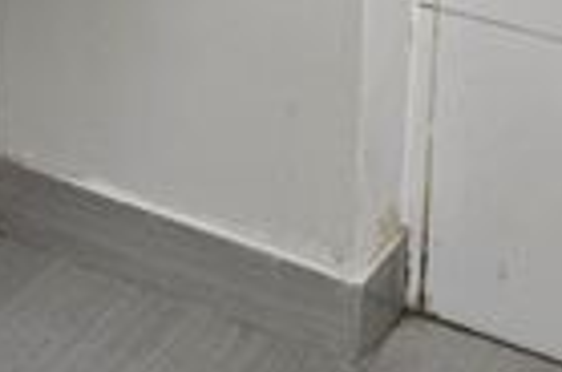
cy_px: -295
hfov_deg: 17.7
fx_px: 1791
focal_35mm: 115
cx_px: 99
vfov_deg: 11.1
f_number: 1.7
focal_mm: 6.3
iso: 320
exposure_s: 1/120
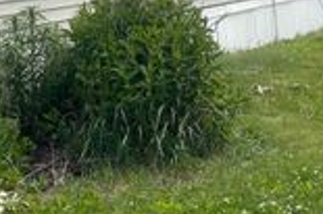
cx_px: 67
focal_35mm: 84
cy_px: -59
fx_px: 753
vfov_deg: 15.5
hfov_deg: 23.9
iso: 32
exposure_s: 1/2857
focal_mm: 5.1
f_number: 1.6
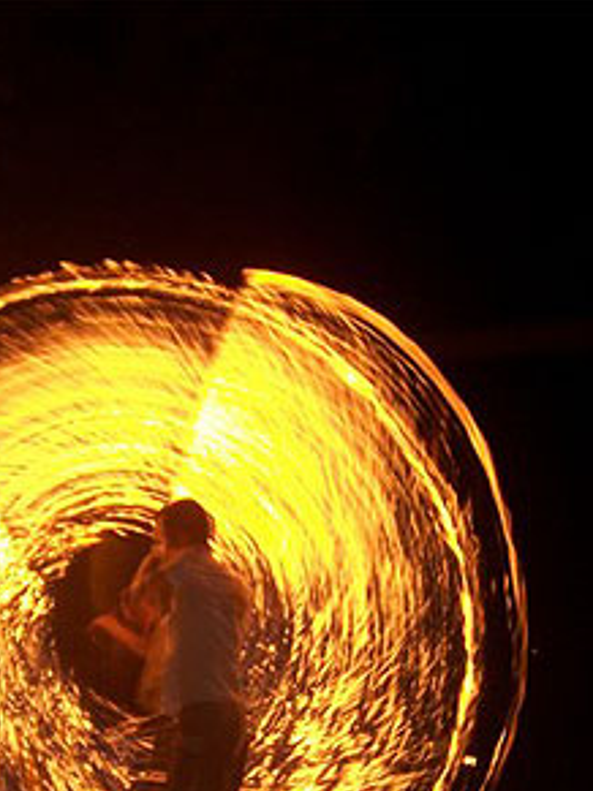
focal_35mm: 100
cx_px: 234
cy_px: 703
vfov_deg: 19.3
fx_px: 2286
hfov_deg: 14.8
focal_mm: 9.3
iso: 100
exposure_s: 1/2
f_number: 3.4
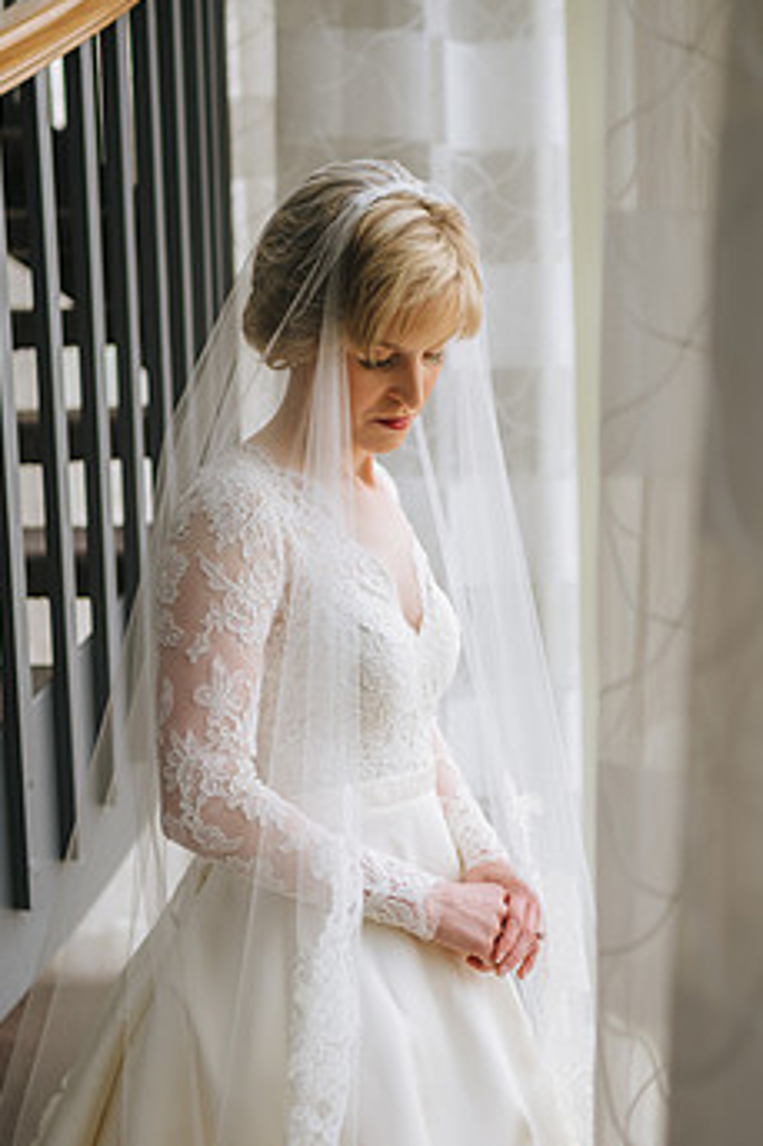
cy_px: 640
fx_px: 2164
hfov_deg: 20.0
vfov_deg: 29.6
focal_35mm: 68
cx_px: 410
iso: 200
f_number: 2.8
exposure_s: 1/250
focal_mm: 52
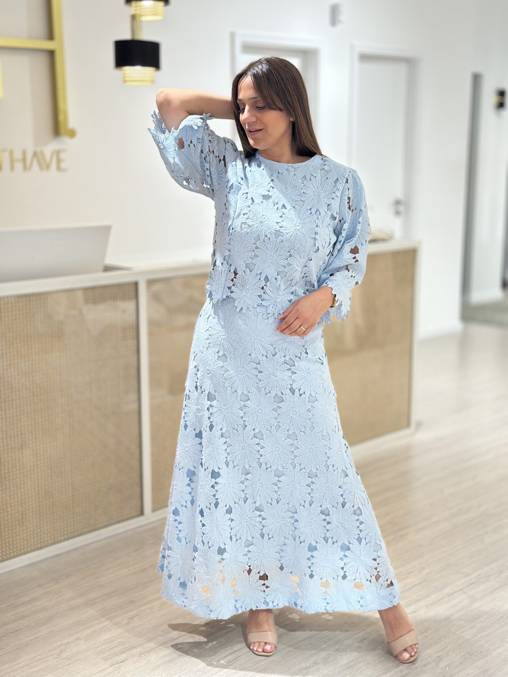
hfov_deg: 30.3
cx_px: 254
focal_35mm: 48
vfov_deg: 39.7
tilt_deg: -11.0
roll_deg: -0.7
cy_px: 338
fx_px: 939
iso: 125
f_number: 1.78
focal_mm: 6.86
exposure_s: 1/100
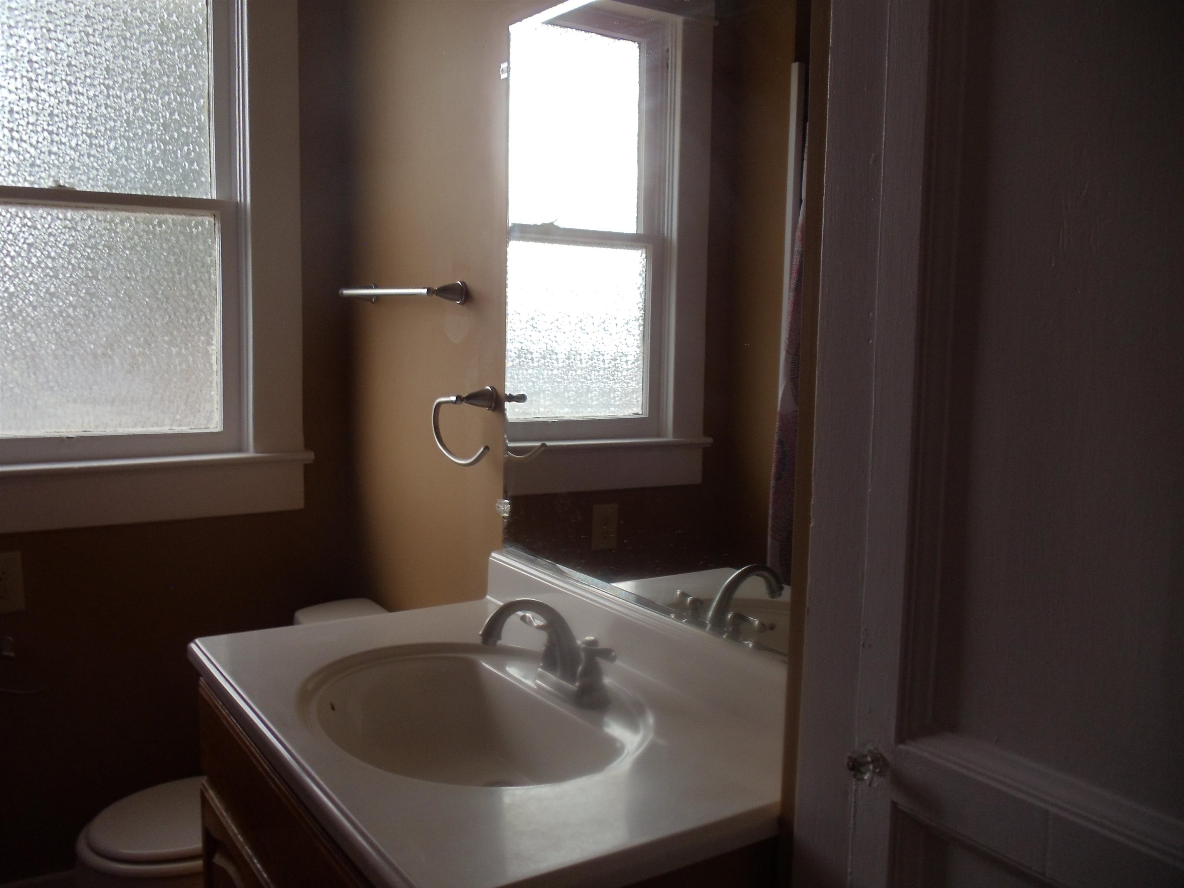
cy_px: 444
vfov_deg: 32.9
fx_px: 1505
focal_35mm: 44
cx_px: 592
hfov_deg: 42.9
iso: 80
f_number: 3.5
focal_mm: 6
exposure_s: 1/50
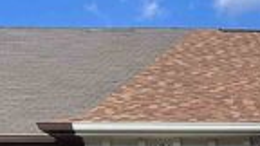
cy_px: 209
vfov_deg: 9.4
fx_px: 869
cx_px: 386
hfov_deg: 15.7
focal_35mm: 126
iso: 50
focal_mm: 5.7
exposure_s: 1/3077
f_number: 1.5
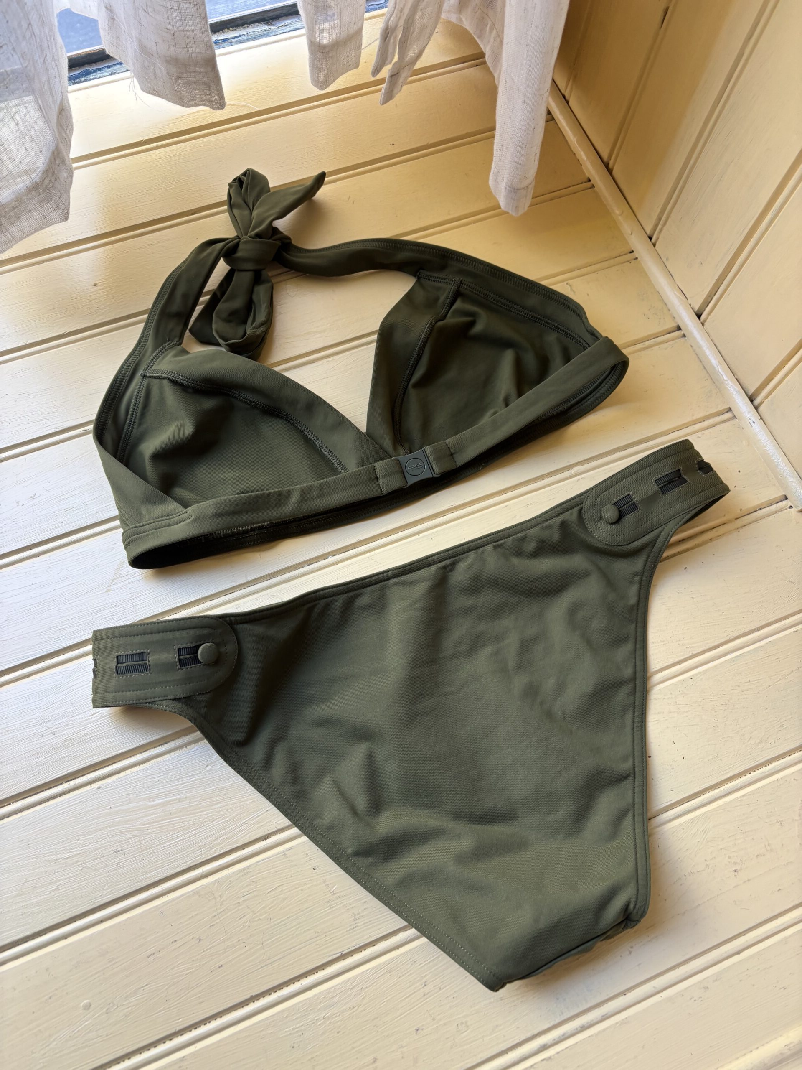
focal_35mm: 26
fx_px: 803
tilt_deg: -69.6
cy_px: 535
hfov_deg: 53.1
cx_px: 401
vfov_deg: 67.3
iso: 100
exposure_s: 1/121
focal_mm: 5.96
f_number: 1.6
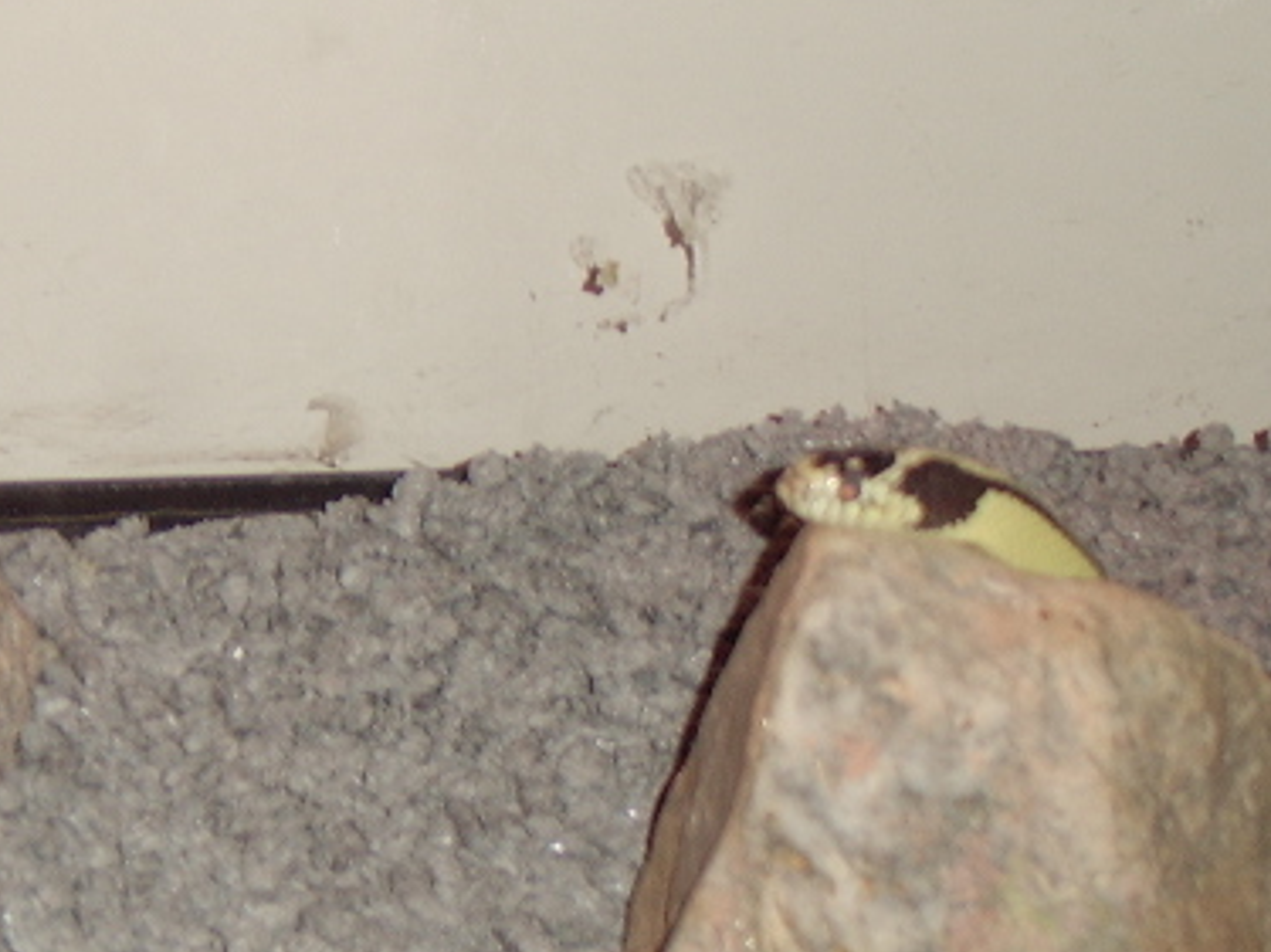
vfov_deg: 11.0
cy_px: 576
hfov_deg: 14.6
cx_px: 925
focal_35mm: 135
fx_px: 4955
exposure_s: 1/60
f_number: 4.9
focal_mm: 20.6
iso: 141
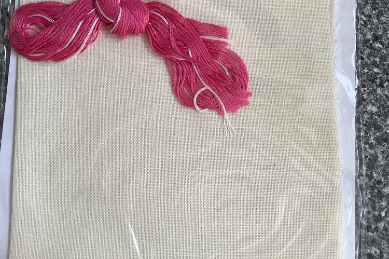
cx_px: 217
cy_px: 82
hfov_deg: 48.4
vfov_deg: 33.0
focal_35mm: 40
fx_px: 432
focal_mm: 3.3
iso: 40
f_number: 2.4
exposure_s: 1/120
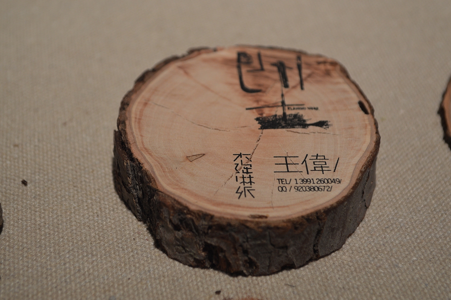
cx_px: 226
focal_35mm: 68
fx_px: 845
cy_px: 150
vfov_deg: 20.1
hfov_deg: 29.9
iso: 400
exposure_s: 1/25
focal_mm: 45
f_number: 5.3
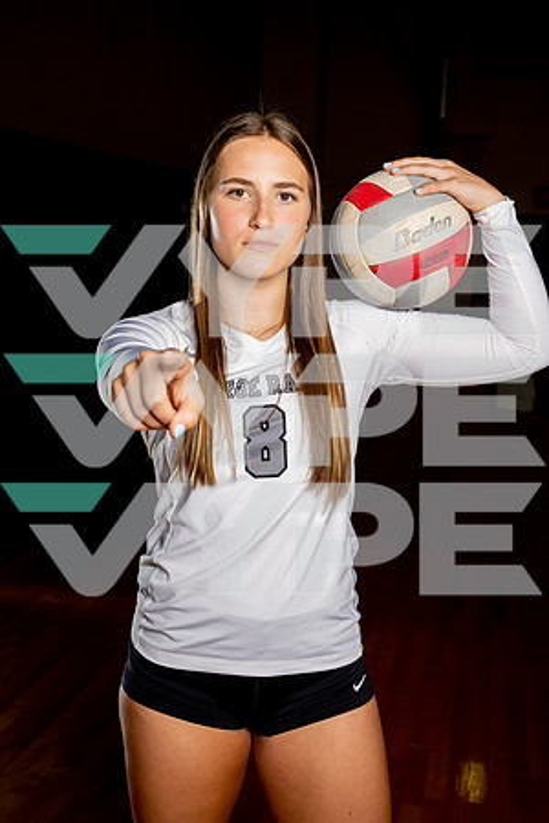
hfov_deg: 28.6
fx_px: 1075
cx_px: 274
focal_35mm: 47
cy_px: 412
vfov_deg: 41.9
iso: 400
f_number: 7.1
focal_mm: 47
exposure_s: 1/250
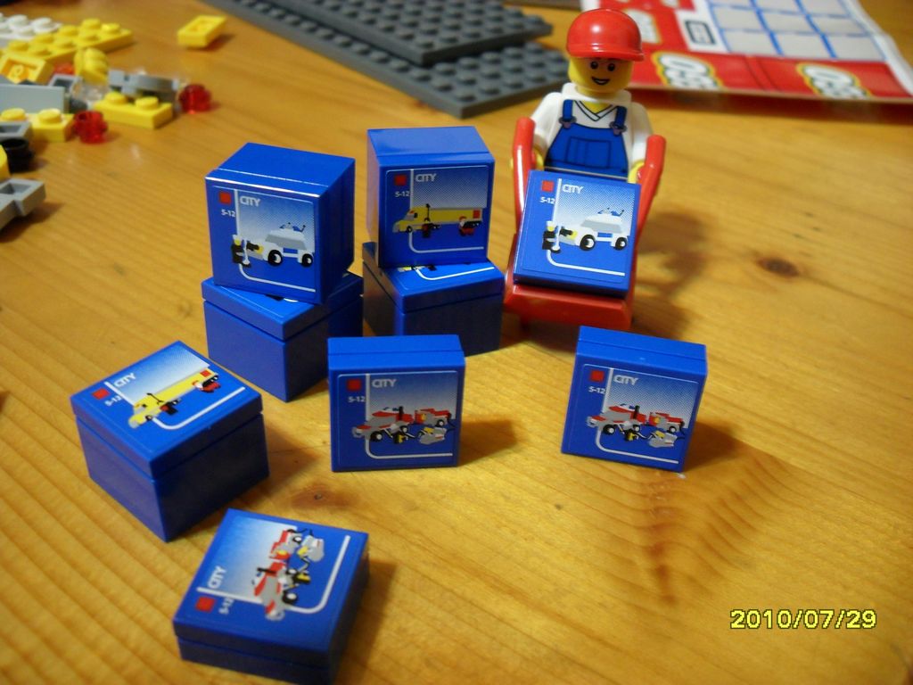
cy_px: 342
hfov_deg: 52.6
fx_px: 923
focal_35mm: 35
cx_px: 456
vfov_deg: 40.7
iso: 200
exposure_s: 1/3
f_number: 2.8
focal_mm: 6.2
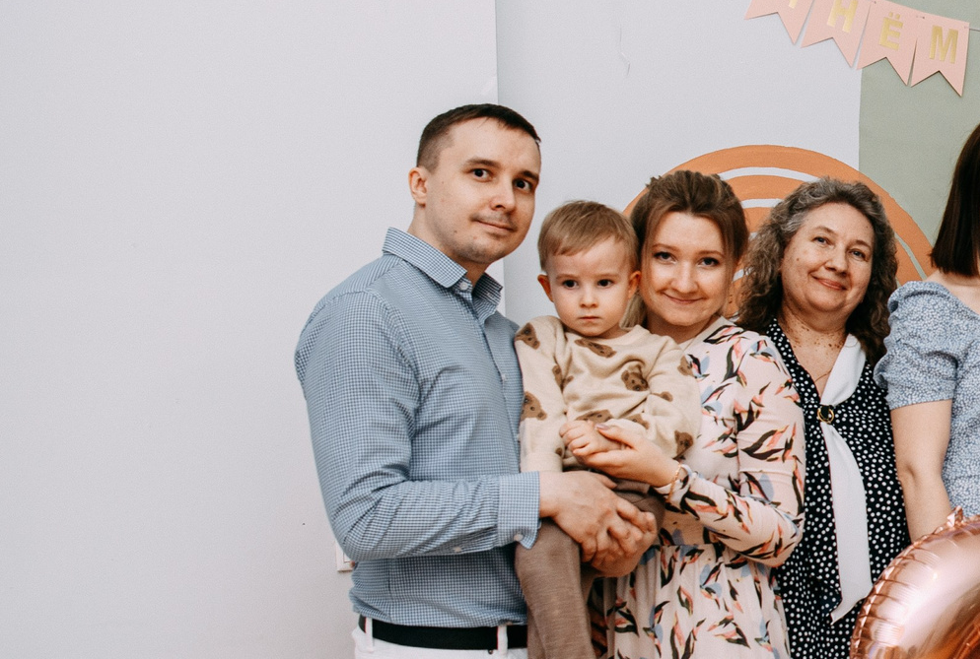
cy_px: 416
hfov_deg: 27.3
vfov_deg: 20.7
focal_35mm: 66
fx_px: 1802
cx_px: 1133
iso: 200
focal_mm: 24
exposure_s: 1/160
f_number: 4
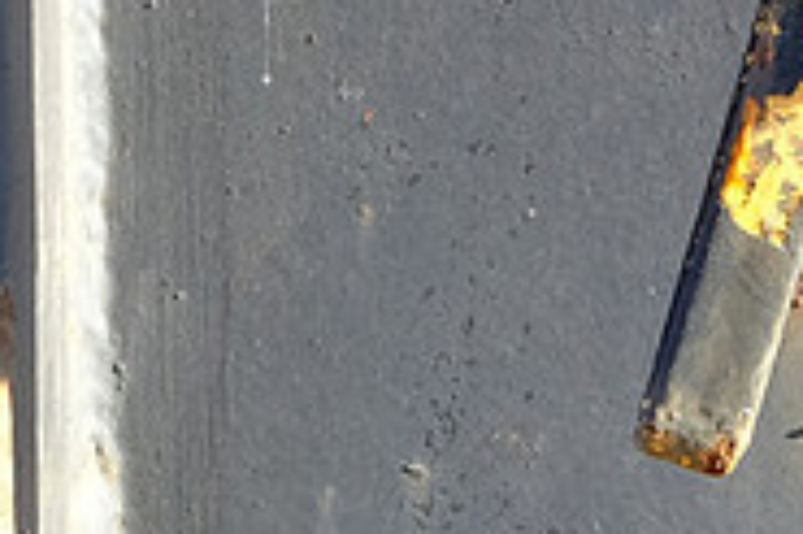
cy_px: -1025
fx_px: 6775
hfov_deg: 6.7
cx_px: 1098
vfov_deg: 4.4
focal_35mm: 304
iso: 200
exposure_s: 1/26
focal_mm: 34.3
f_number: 11
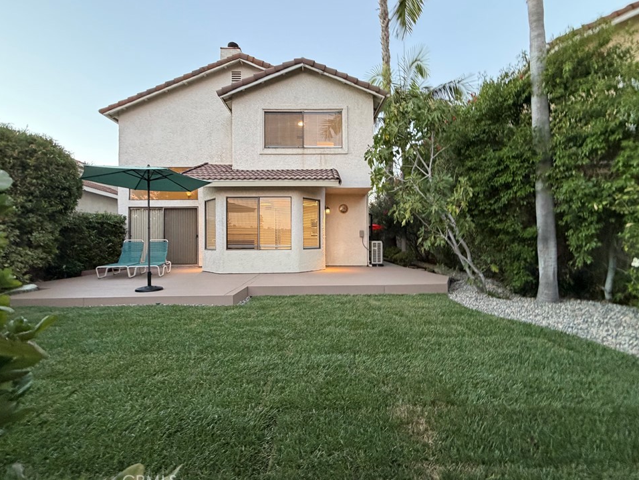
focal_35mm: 15
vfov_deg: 81.7
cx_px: 317
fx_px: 277
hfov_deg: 98.2
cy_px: 234
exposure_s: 1/67
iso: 320
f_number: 2.2
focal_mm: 2.22
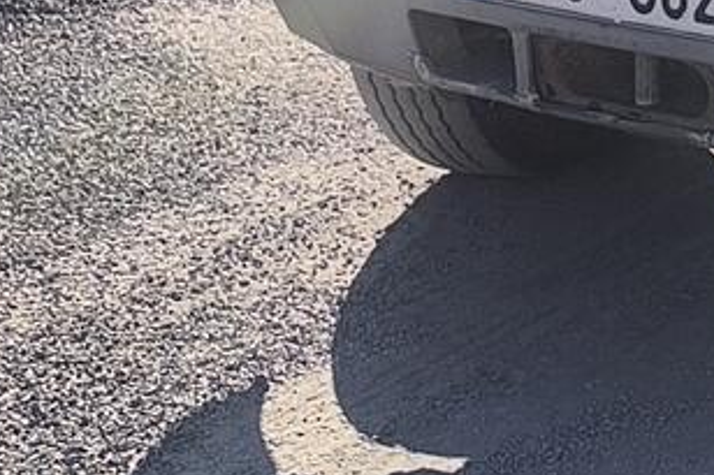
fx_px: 3152
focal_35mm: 159
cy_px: -436
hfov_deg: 11.1
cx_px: 1634
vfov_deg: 8.2
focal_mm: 6.14
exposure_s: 1/1089
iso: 50
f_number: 1.65
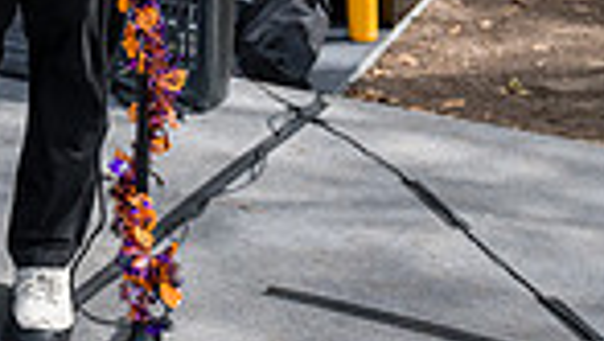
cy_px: -308
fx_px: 1587
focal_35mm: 99
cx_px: -152
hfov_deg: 20.0
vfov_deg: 11.3
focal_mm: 24
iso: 1000
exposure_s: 1/1000
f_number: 5
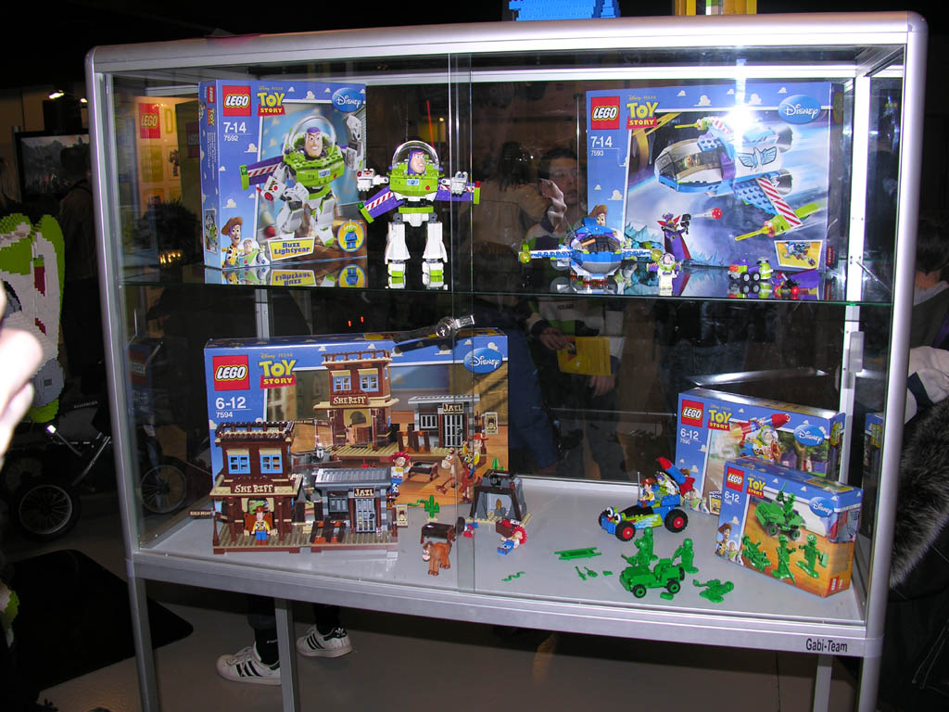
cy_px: 356
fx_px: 960
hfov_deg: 52.6
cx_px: 474
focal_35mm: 35
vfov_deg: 40.7
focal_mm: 8.9
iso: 50
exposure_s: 1/60.1
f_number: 2.8
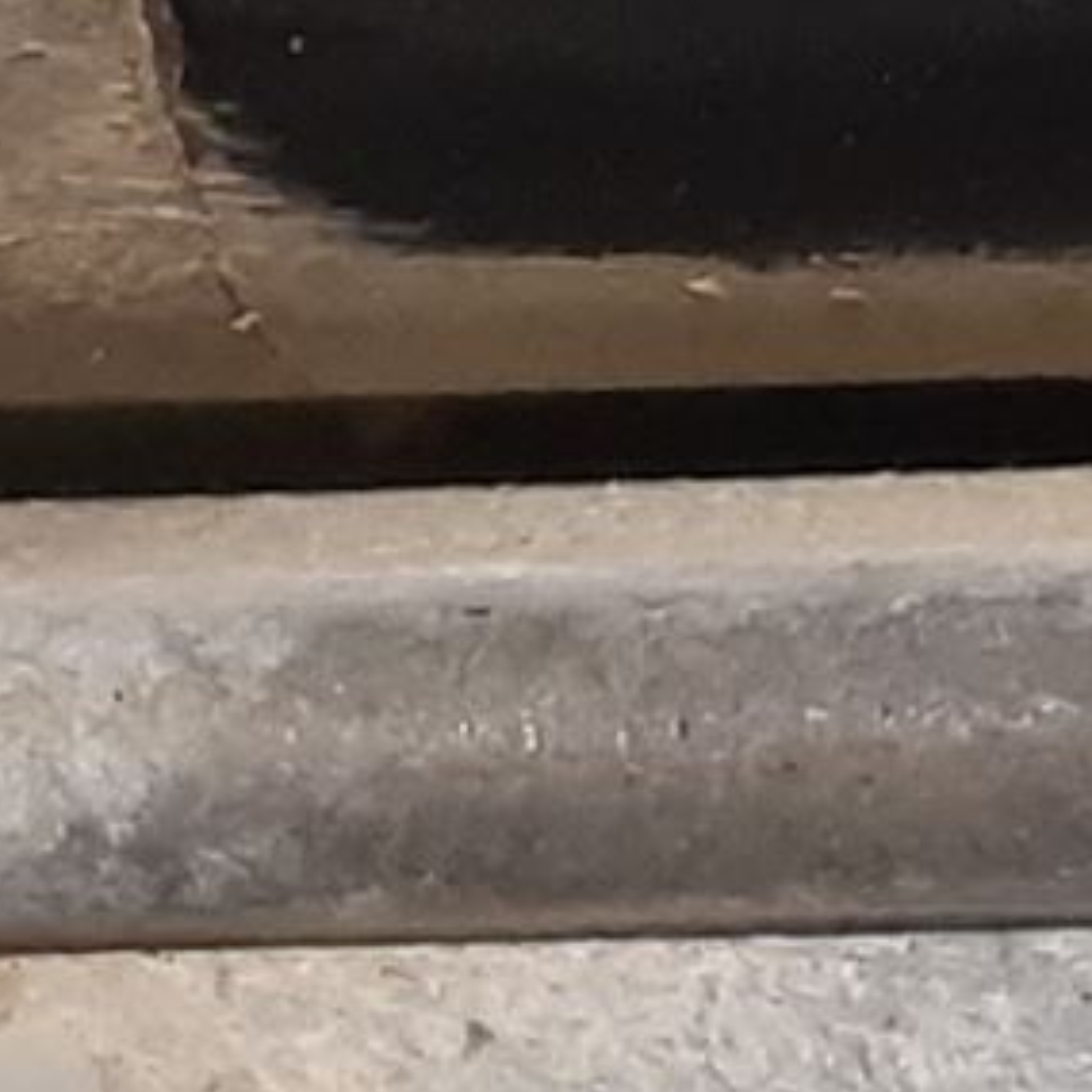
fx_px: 5889
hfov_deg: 10.3
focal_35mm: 165
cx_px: 1594
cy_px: 395
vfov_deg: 10.6
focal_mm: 3.93
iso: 200
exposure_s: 1/50
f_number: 1.7
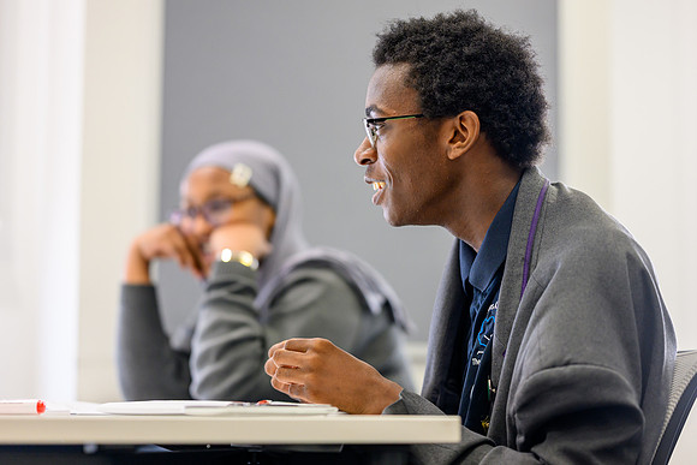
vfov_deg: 15.7
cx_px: 348
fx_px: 1690
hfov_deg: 23.3
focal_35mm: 87
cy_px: 232
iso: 1100
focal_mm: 85
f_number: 1.8
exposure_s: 1/400
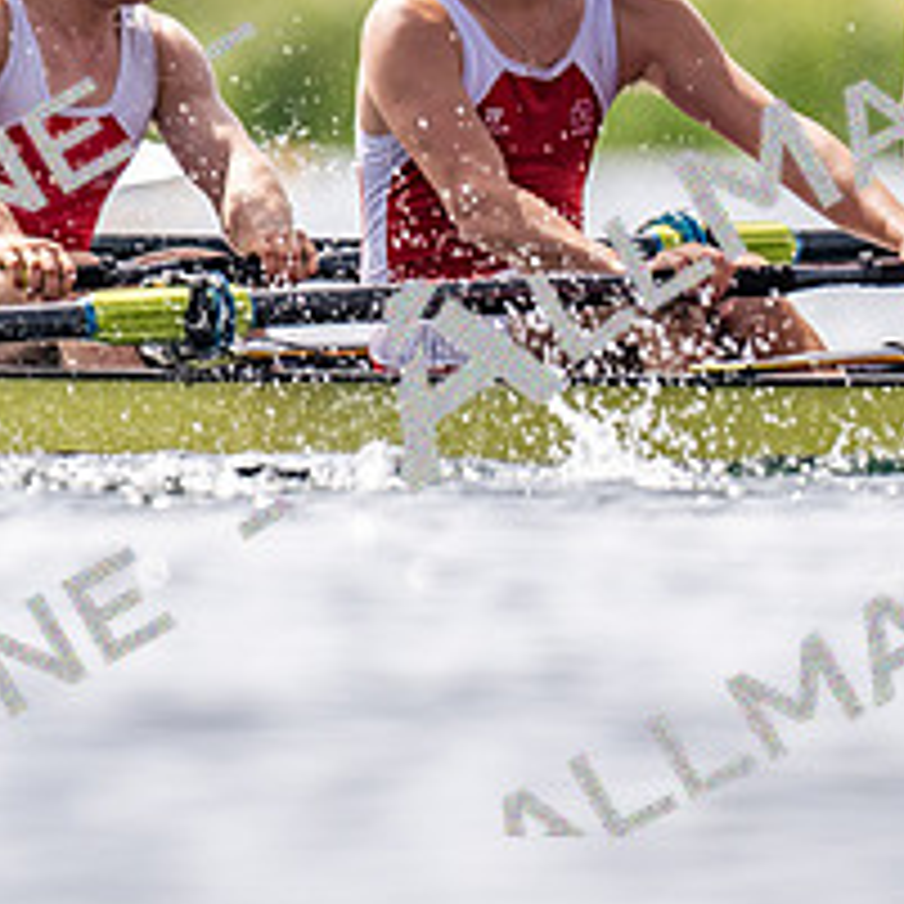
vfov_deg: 0.8
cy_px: 65
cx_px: 0
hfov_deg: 0.8
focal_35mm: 2210
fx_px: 65296
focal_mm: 600
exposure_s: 1/2500
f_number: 4
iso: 180
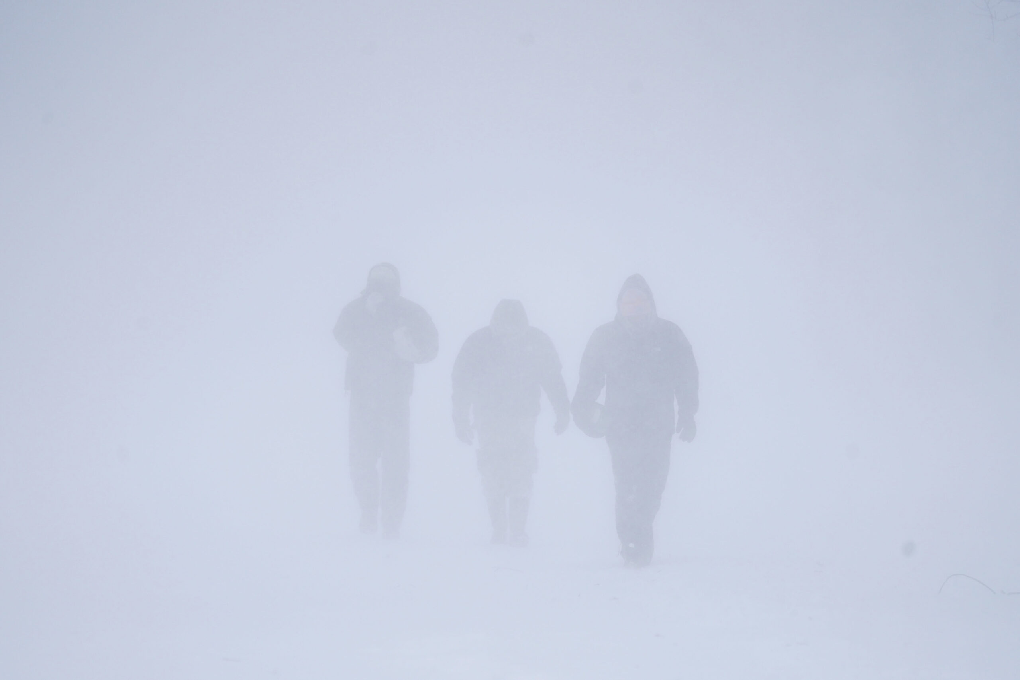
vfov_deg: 4.6
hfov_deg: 6.9
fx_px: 8500
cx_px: 510
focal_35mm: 300
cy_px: 340
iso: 1600
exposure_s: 1/2000
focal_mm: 300
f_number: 5.6
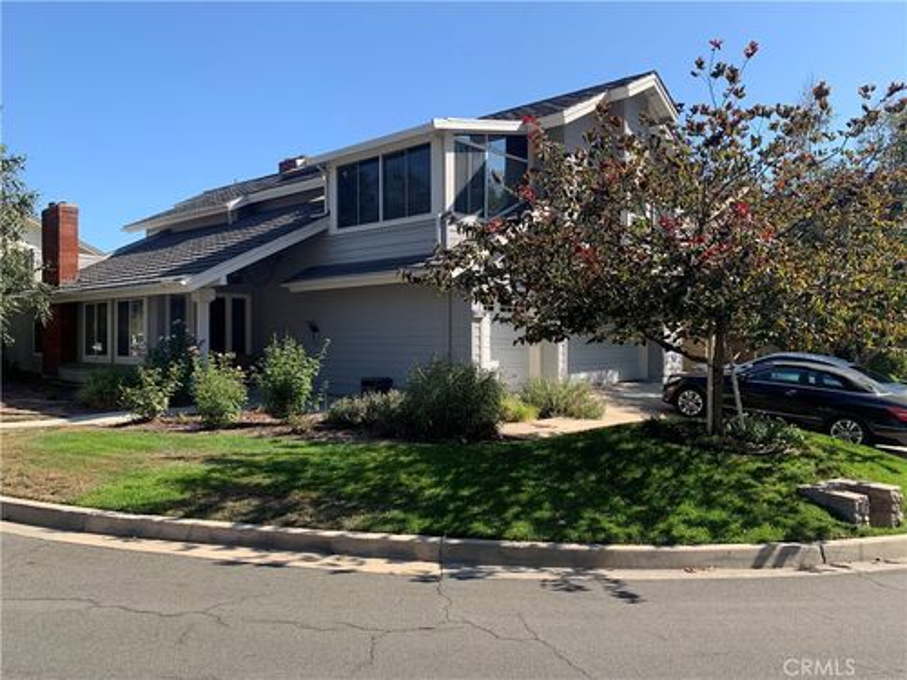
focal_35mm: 26
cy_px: 340
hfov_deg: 67.3
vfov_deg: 53.1
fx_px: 681
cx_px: 454
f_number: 1.8
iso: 25
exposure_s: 1/1176
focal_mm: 4.25
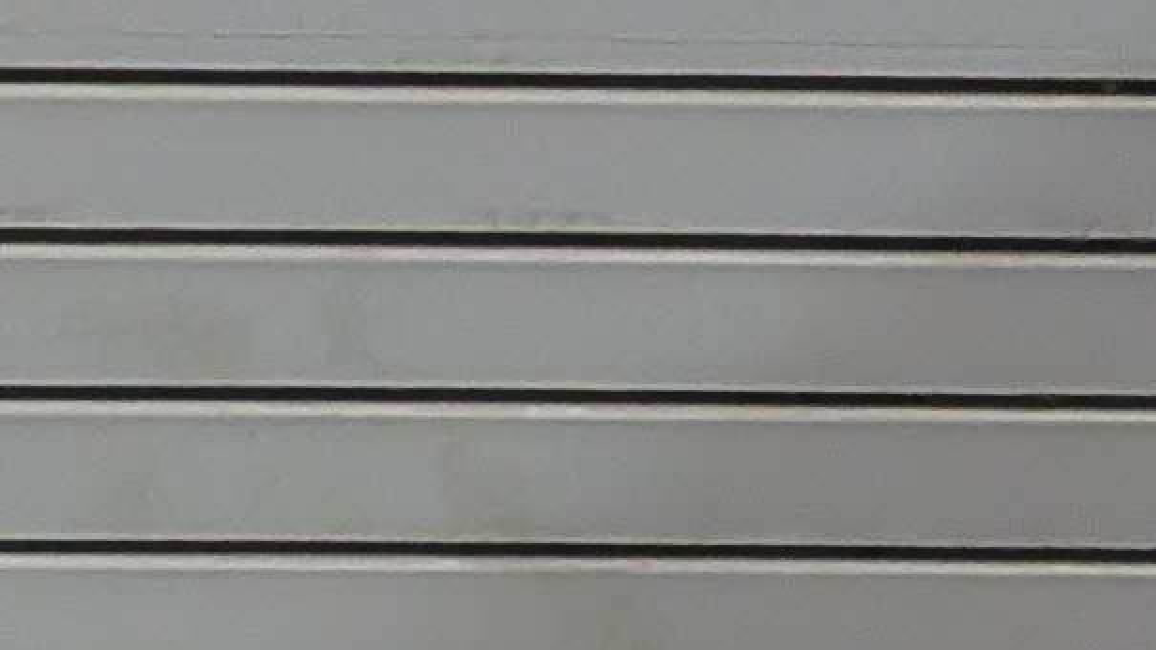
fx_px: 5302
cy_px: 1489
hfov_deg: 10.0
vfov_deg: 6.7
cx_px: -2033
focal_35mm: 173
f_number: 1.7
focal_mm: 4.53
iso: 32
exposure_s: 1/40
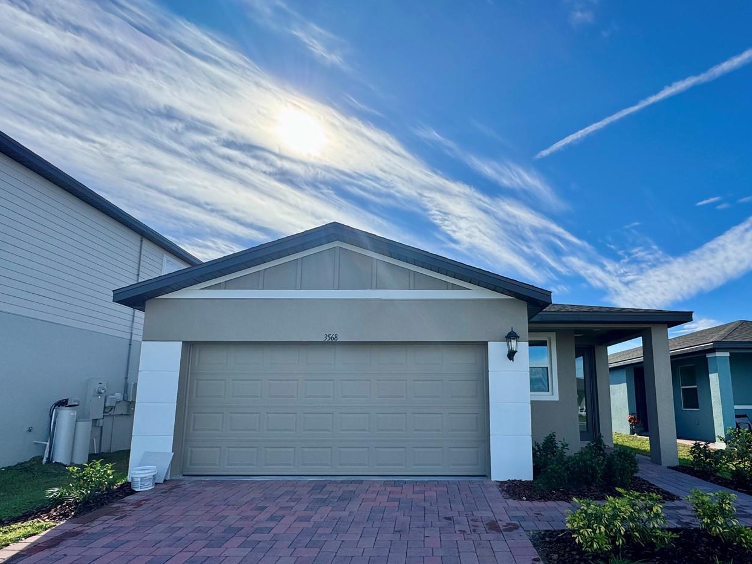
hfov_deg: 87.3
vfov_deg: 70.5
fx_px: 391
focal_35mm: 18
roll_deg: -1.8
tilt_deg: +7.8
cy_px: 349
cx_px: 424
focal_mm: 2.22
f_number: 2.2
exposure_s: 1/2083
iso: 50
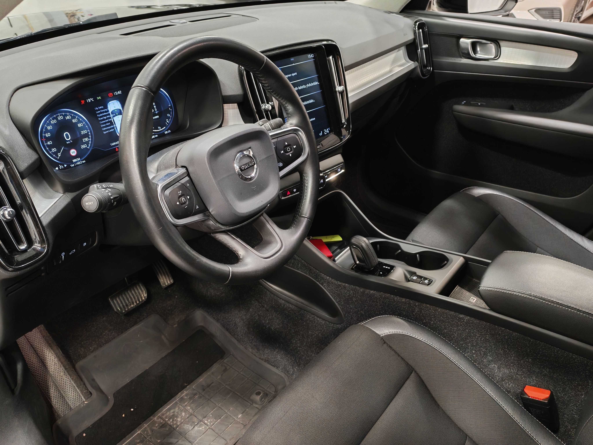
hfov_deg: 61.7
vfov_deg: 48.2
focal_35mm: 29
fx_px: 497
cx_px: 296
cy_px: 222
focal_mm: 6.12
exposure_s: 1/50
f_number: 1.9
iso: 1600
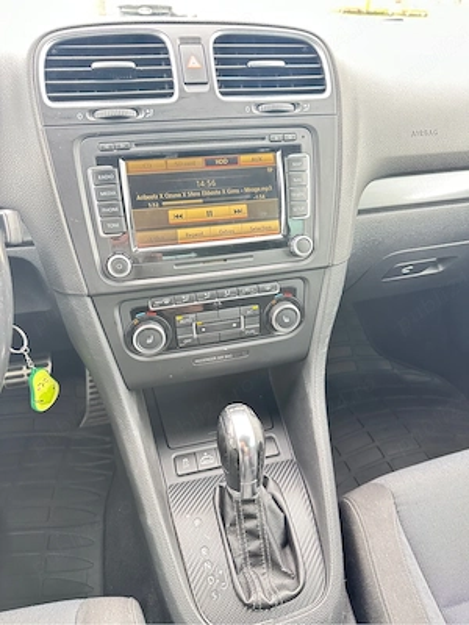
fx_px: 434
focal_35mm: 24
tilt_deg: -36.2
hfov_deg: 56.8
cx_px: 234
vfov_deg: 71.6
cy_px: 312
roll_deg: -1.2
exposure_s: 1/60
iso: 400
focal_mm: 6.86
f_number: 1.78
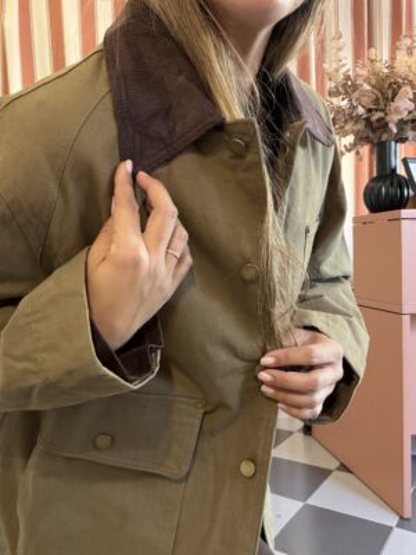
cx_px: 208
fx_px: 481
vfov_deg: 60.0
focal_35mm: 30
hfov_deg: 46.8
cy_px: 278
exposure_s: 1/33
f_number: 1.9
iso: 250
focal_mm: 2.71
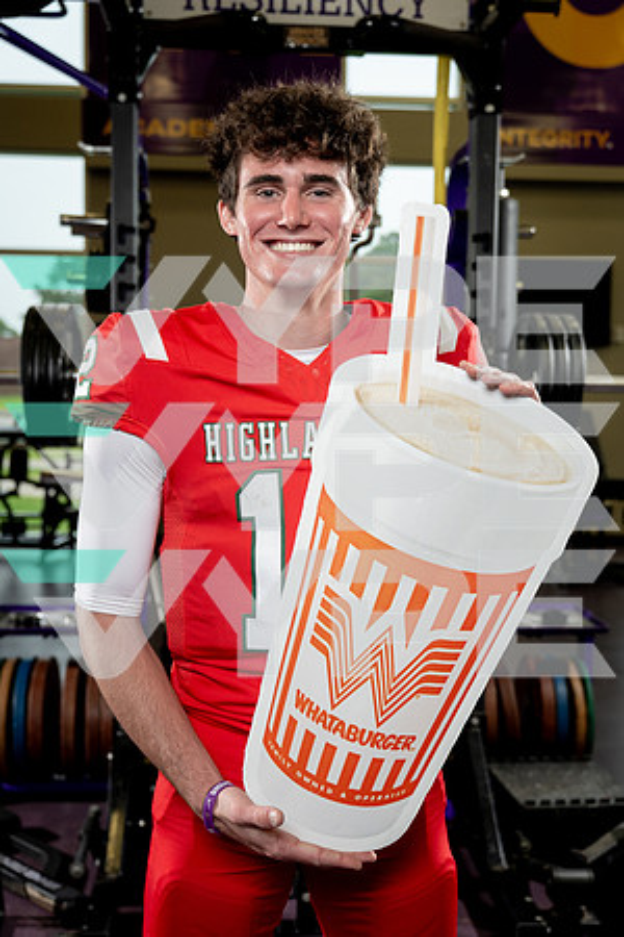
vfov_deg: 46.4
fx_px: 1092
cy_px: 468
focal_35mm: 42
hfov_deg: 31.9
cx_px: 312
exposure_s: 1/250
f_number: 4
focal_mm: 42
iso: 640
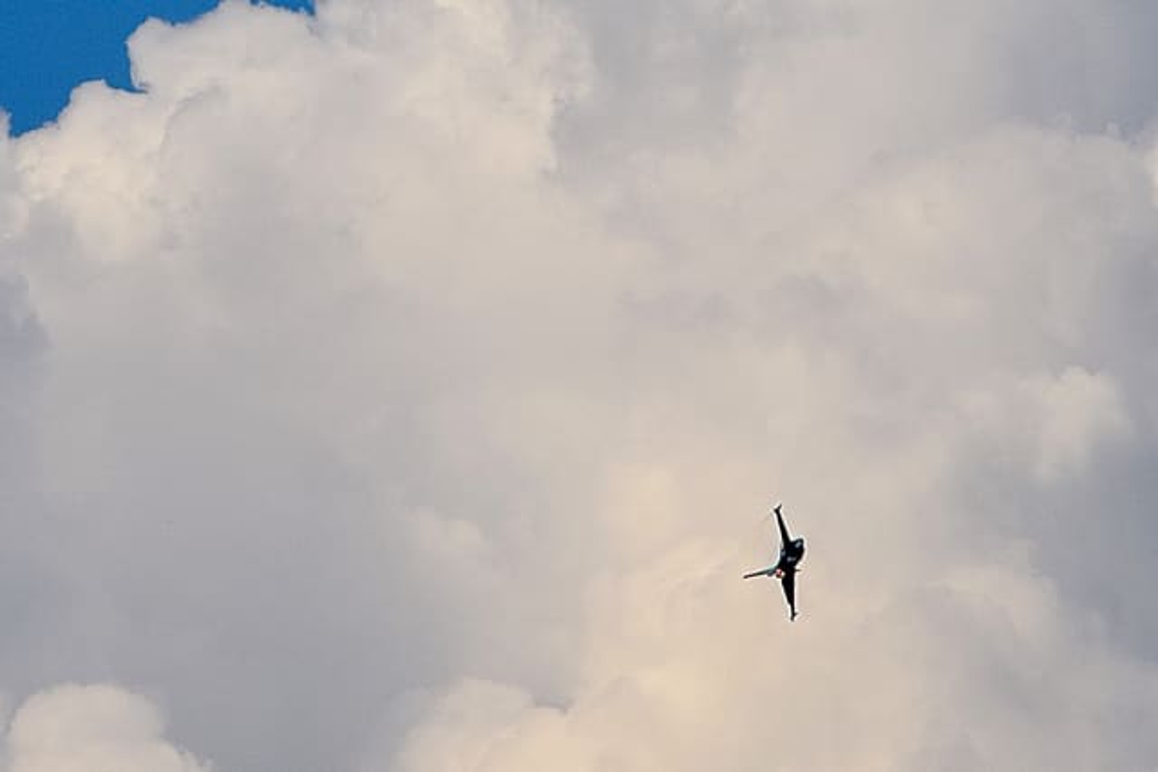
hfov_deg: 13.0
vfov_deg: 8.7
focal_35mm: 158
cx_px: 579
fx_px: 5067
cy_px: 386
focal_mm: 105
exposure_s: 1/1000
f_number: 8
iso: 200
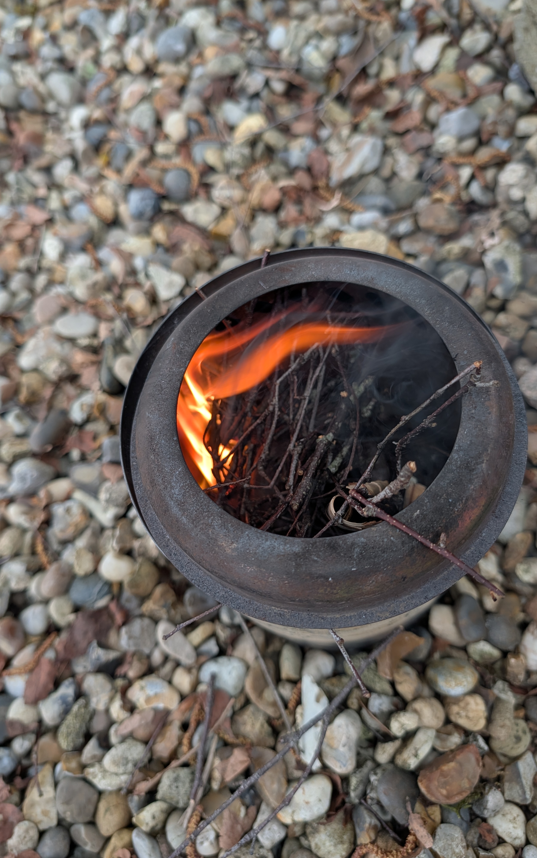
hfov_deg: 47.6
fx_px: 609
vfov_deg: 70.4
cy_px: 432
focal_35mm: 26
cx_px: 277
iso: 25
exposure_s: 1/265
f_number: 1.68
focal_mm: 6.9
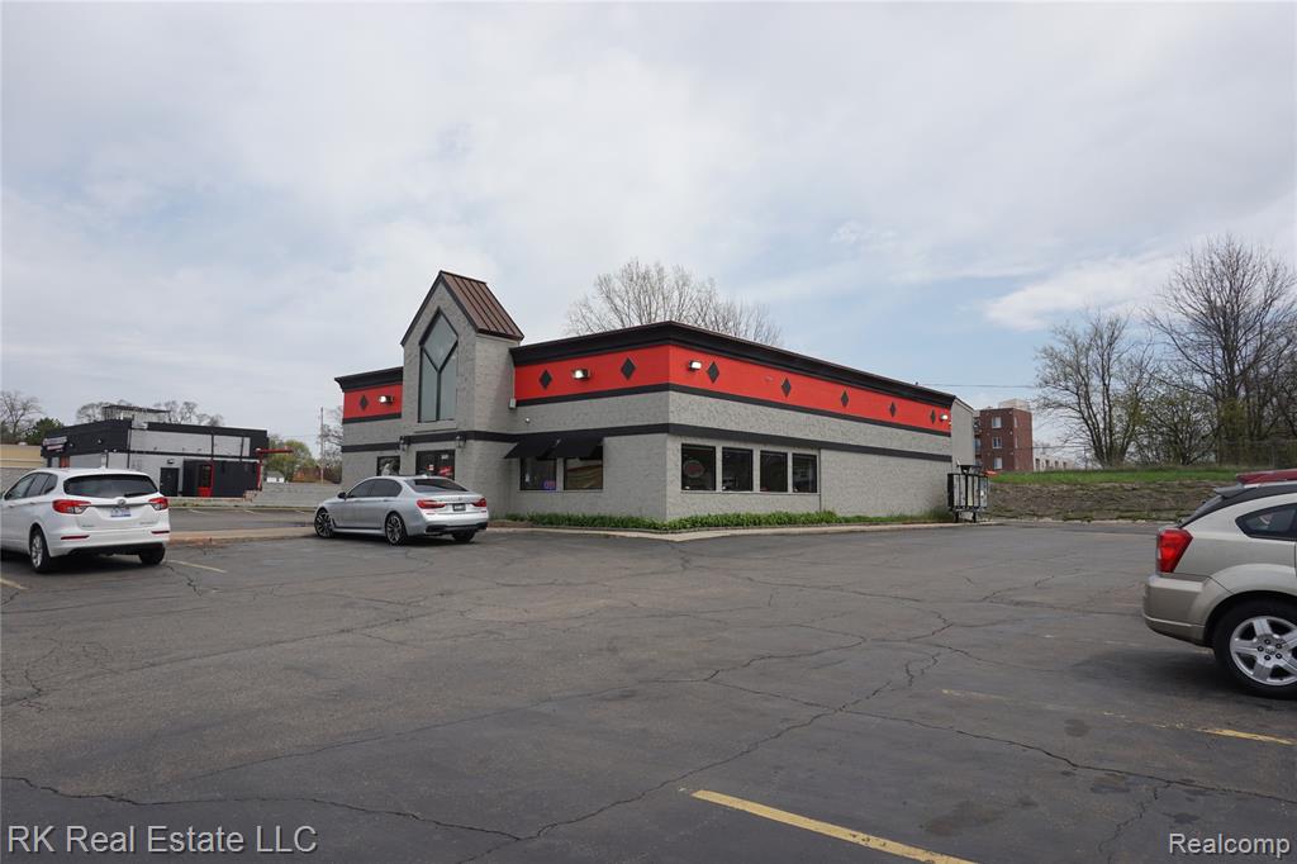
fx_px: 864
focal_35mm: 24
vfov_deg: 53.1
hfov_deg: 73.8
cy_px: 432
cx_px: 648
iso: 100
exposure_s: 1/400
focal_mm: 16
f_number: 7.1
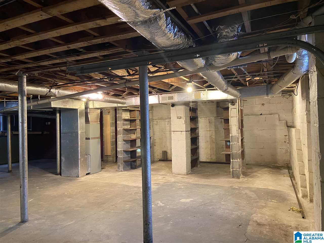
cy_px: 122
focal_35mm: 26
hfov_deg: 67.3
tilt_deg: +0.2
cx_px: 162
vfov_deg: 53.1
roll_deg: +1.3
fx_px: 243
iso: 400
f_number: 1.8
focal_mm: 4.25
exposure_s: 1/40
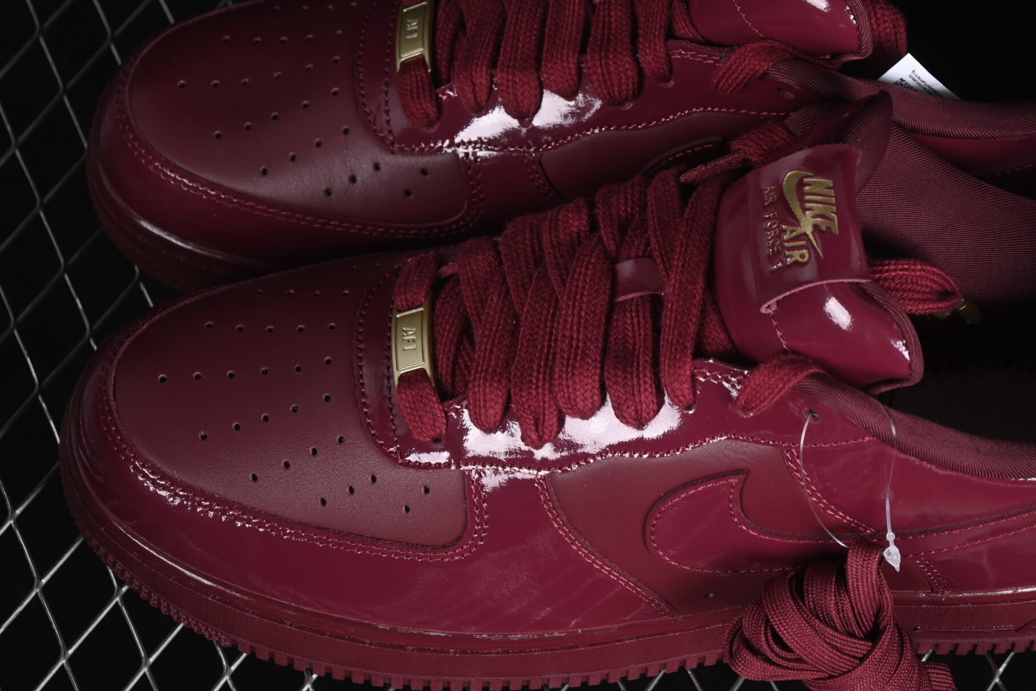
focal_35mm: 106
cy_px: 274
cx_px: 658
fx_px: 3051
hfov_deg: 19.2
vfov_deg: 12.9
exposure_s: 1/60
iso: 160
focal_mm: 50
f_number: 6.3
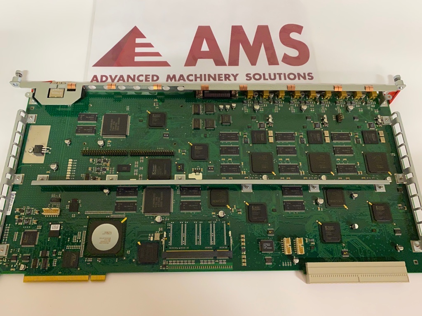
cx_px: 211
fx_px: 317
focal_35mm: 26
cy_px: 158
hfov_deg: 67.3
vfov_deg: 53.1
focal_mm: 4.25
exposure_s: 1/33
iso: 400
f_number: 1.8
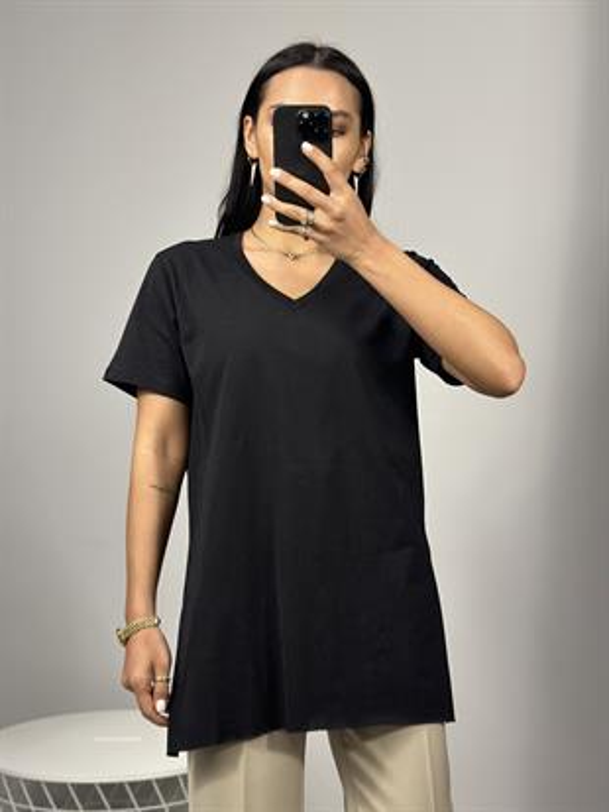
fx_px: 1125
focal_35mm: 48
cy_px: 406
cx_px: 304
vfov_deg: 39.6
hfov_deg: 30.3
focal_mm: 6.86
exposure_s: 1/100
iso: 125
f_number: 1.78
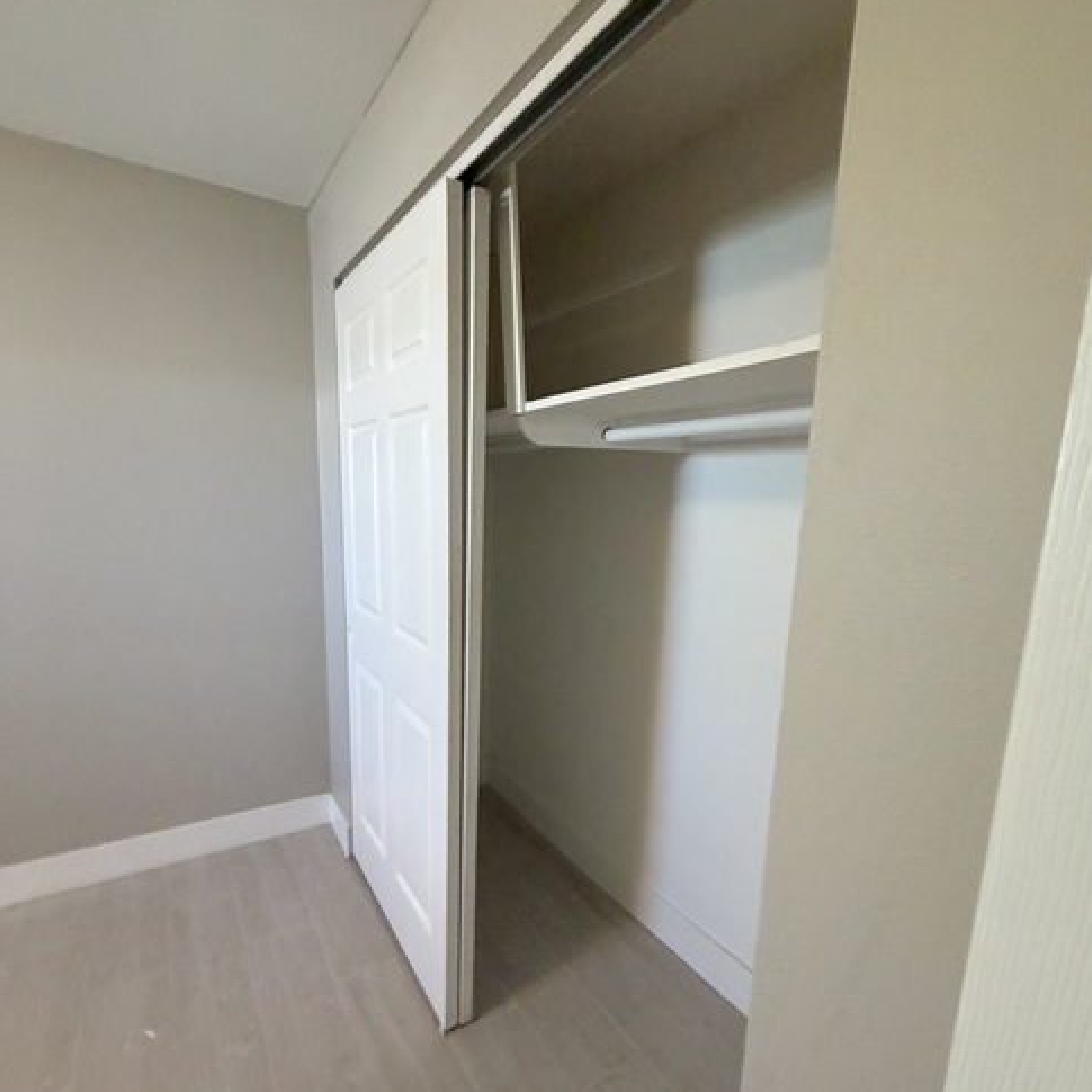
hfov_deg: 84.0
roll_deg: -3.5
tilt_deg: -10.2
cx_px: 558
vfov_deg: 83.6
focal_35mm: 17
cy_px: 611
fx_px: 607
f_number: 2.2
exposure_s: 1/60
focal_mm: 2.22
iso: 320
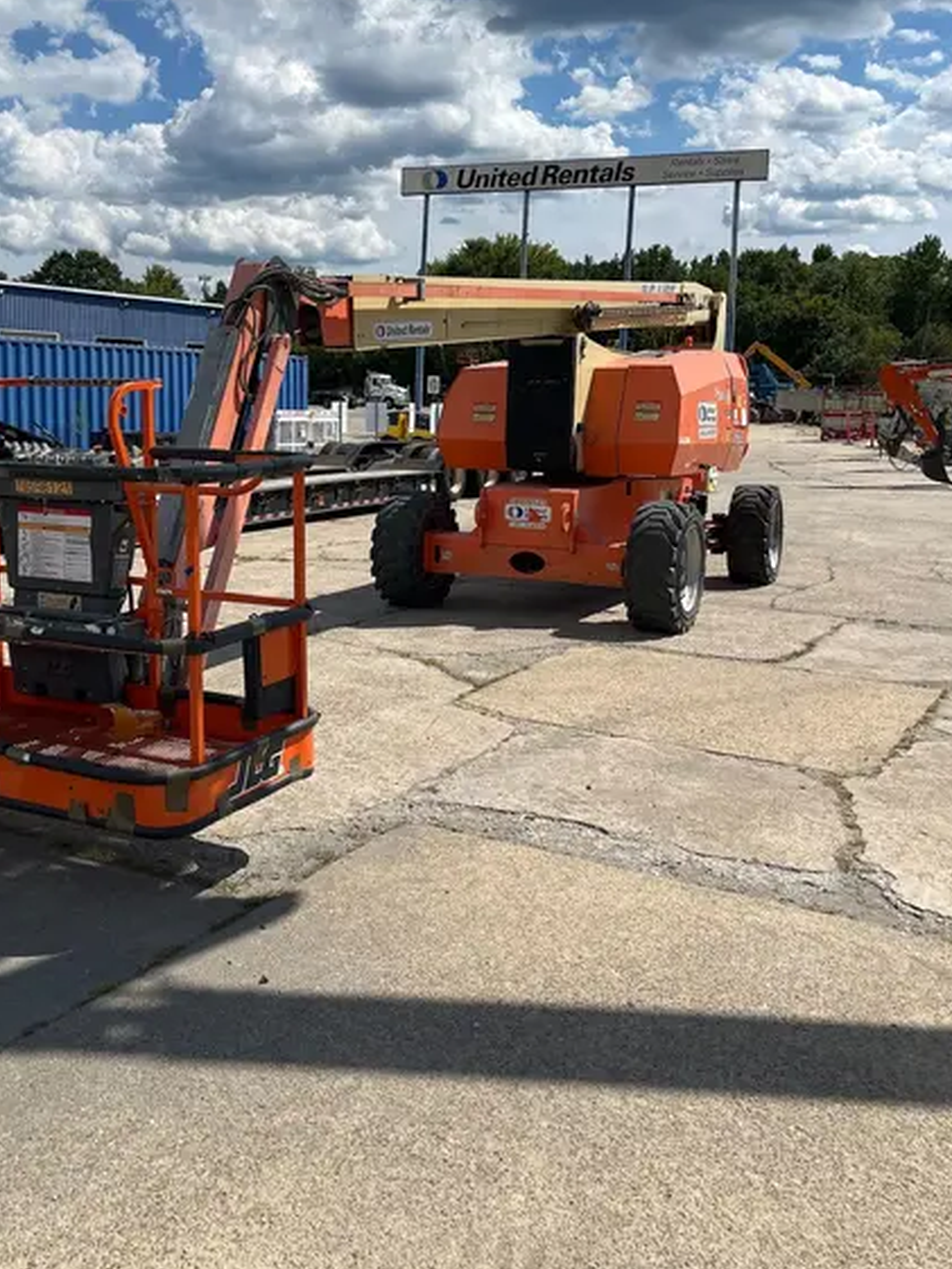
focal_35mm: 34
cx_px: 378
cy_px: 560
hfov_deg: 41.6
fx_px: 1246
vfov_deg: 53.8
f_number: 1.6
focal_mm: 5.1
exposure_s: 1/5848
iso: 50
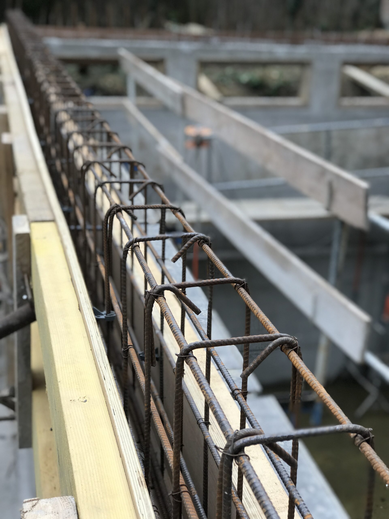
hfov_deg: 25.7
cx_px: 194
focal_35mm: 57
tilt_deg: -17.9
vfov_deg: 33.8
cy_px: 260
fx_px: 854
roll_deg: -1.4
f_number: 2.8
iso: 32
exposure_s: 1/100
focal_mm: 6.6
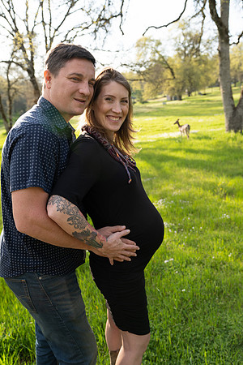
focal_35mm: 29
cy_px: 182
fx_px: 294
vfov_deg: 63.7
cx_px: 122
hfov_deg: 45.0
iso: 160
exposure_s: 1/250
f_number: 4
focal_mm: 29
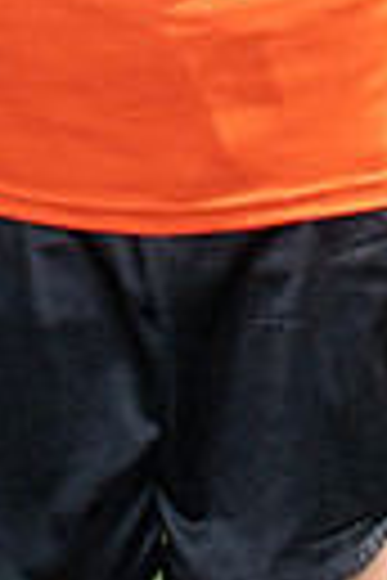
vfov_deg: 8.7
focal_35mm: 221
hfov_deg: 6.2
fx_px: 3563
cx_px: 181
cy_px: -680
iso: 160
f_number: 8
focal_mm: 24
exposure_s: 1/250
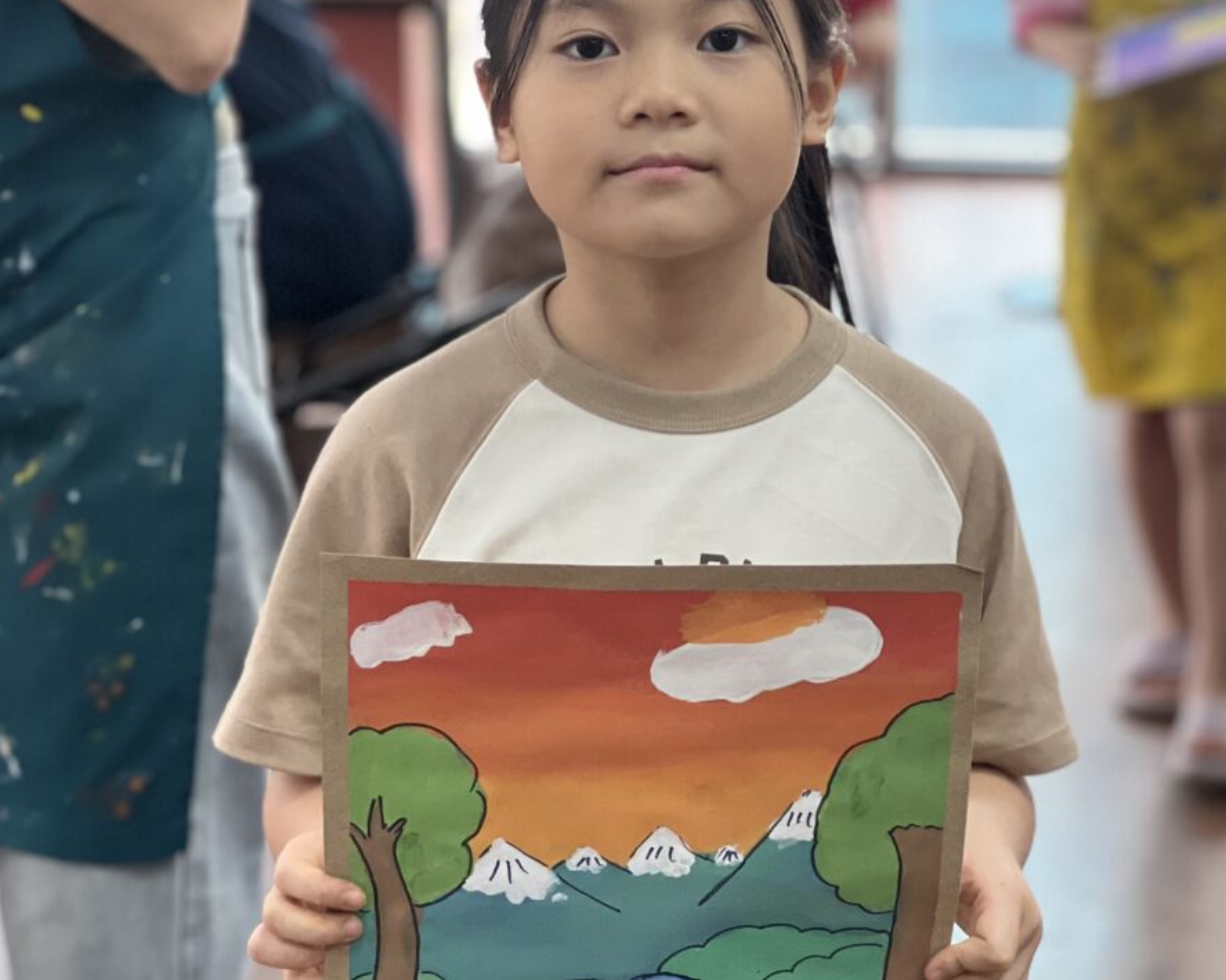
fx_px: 4099
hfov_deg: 17.0
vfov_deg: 13.6
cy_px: 635
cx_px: 672
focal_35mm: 113
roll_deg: -1.3
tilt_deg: -16.0
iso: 200
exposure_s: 1/121
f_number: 2.8
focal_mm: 9
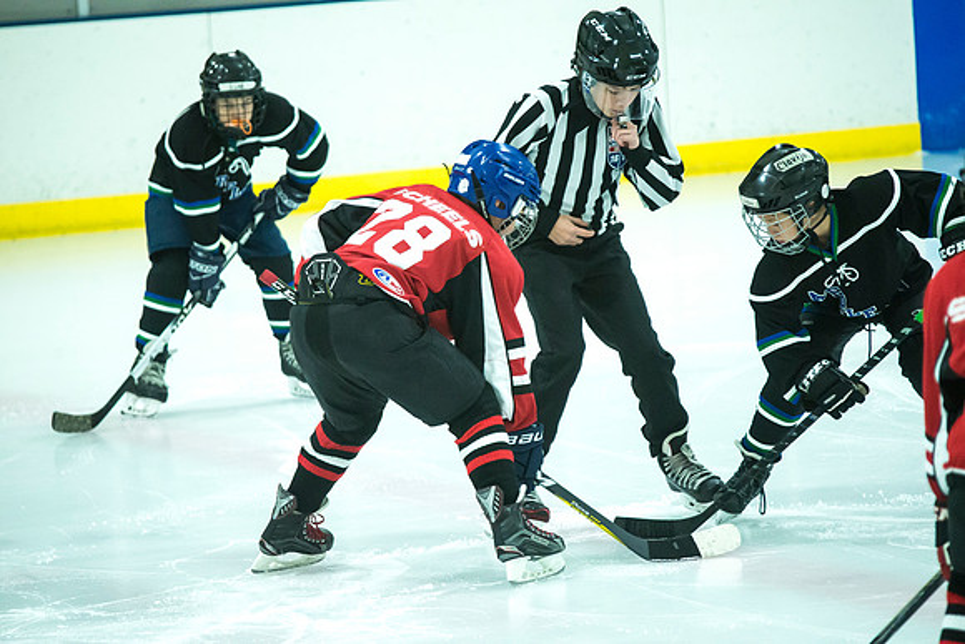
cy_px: 322
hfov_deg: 9.4
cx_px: 482
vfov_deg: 6.2
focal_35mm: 220
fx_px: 5898
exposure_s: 1/500
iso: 6400
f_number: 5.6
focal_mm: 220
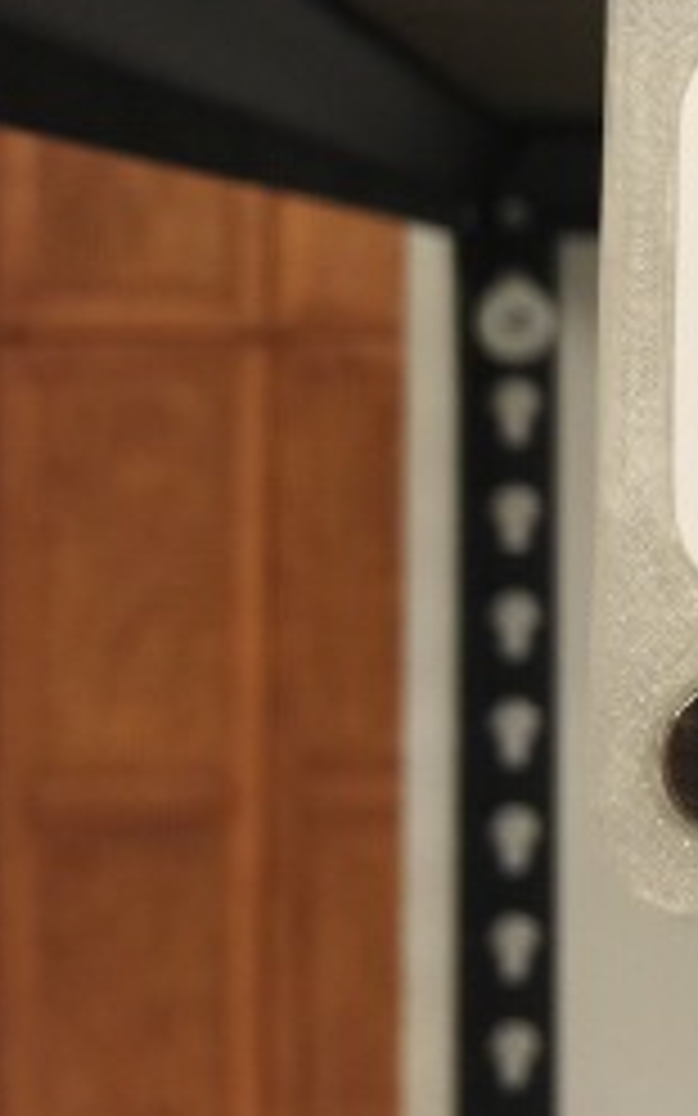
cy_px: 333
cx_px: 1029
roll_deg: -1.7
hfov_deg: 17.8
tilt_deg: +0.5
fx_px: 2009
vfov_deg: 30.7
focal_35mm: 66
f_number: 2.2
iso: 40
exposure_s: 1/30
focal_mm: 4.15
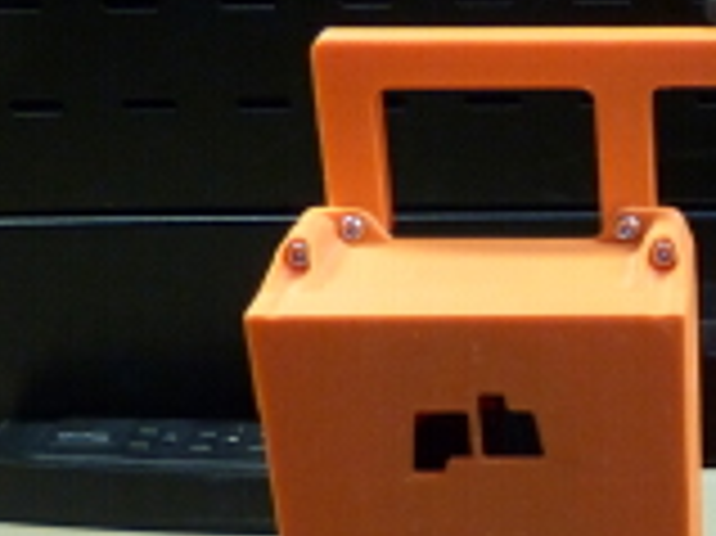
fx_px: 1736
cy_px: 635
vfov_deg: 16.8
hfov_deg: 22.0
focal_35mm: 84
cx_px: 786
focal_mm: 4.5
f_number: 2.8
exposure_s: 1/30
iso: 400
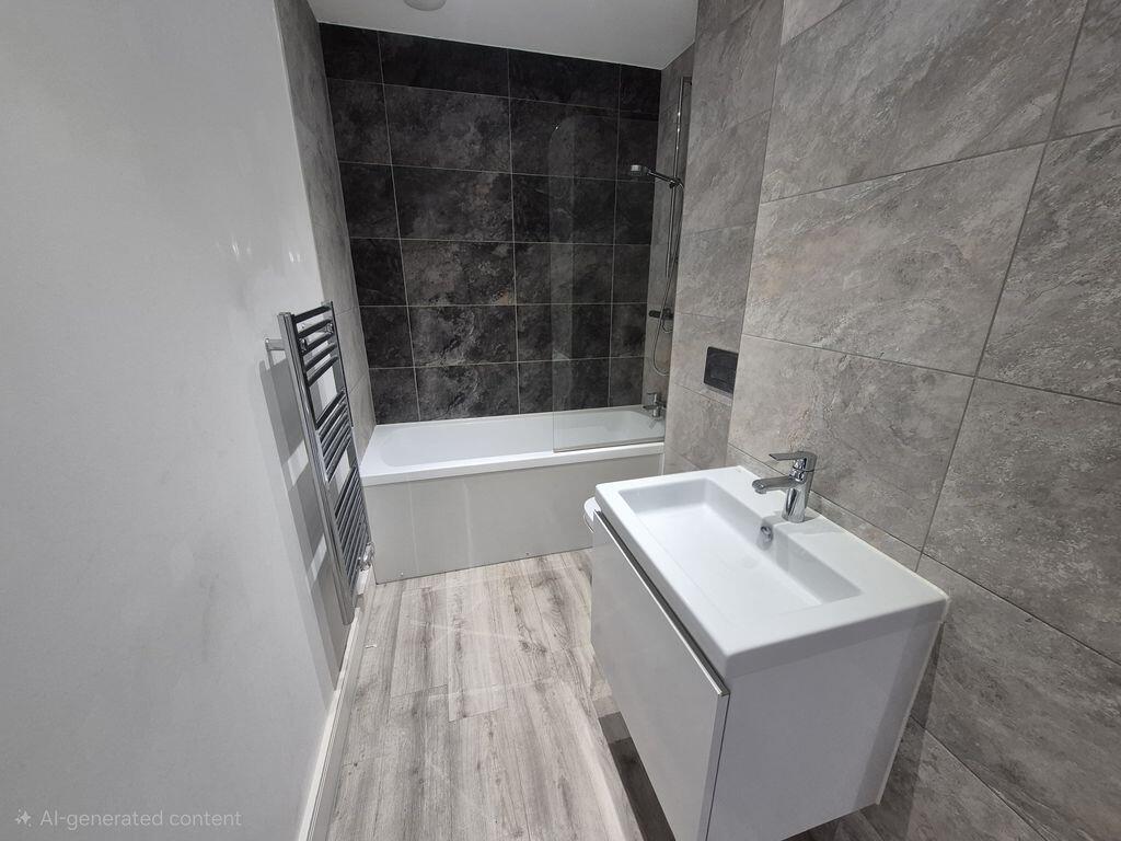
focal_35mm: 13
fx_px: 421
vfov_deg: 89.9
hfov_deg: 106.2
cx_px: 560
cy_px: 420
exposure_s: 1/50
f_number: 2.2
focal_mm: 1.74
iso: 200
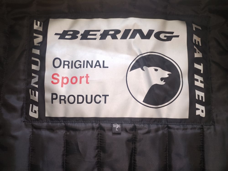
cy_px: 86
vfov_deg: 53.1
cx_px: 114
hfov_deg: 67.3
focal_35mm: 26
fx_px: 171
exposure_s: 1/30
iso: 523
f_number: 1.8
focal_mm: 4.75
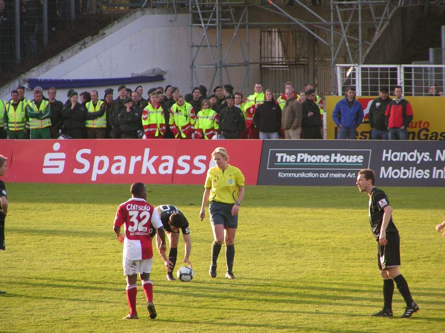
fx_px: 4885
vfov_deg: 3.9
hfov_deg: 5.2
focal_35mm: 380
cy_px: 166
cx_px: 222
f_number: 3.5
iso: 160
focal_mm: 58
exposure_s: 1/400
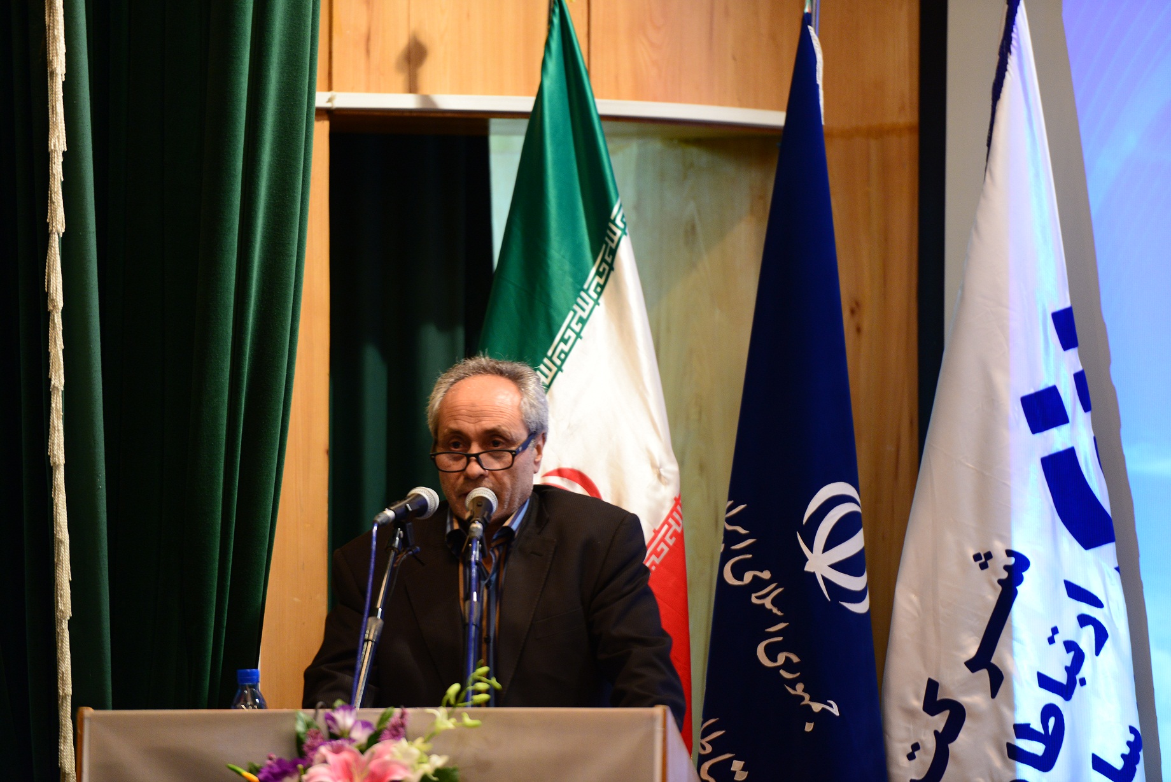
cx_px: 586
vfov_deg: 6.9
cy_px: 391
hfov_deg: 10.3
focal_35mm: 200
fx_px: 6507
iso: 1250
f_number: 2.8
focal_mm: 200
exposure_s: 1/30
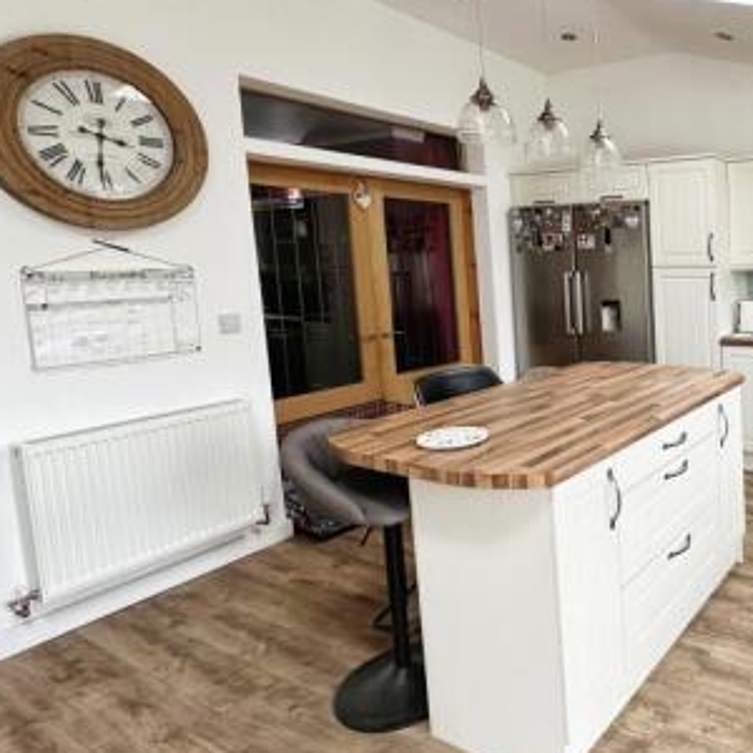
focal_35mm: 24
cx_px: 658
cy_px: 370
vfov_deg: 65.0
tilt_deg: -7.6
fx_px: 591
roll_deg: +0.8
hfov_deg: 57.2
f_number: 2.2
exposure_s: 1/99
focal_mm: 2.22
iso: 200
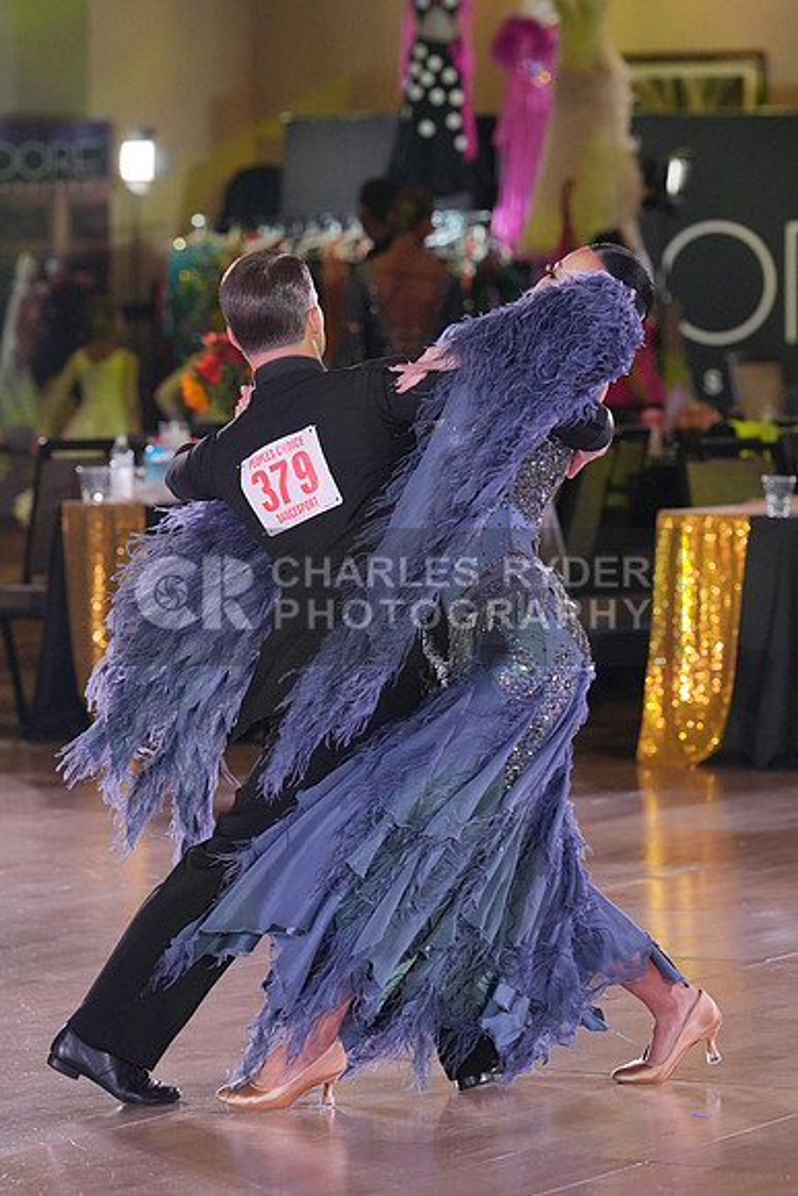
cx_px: 399
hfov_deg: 6.9
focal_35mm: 198
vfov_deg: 10.4
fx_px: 6579
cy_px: 598
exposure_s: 1/500
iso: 2000
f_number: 4
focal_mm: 132
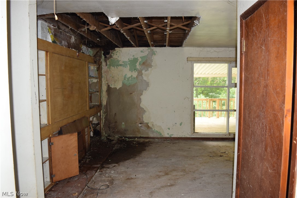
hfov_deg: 67.4
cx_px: 148
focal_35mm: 27
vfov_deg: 47.9
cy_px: 99
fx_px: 223
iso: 800
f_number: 4.5
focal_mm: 18
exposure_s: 1/80
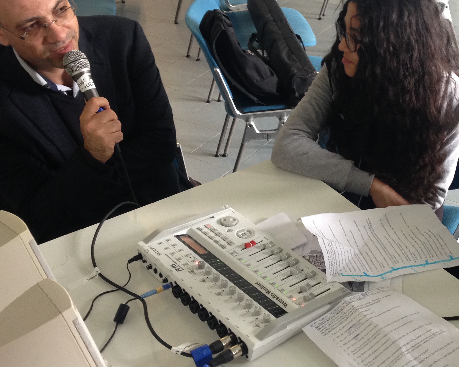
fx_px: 774
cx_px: 312
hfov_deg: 32.7
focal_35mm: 57
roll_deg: +2.3
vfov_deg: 26.7
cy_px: 182
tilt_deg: -32.5
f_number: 2.4
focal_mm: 4.12
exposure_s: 1/20
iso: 125
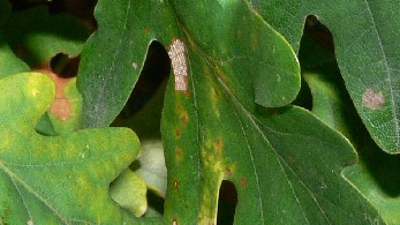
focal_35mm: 463
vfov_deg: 2.6
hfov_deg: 4.7
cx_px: 104
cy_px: -230
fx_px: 4910
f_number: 9
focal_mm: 25.9
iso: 80
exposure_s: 1/30
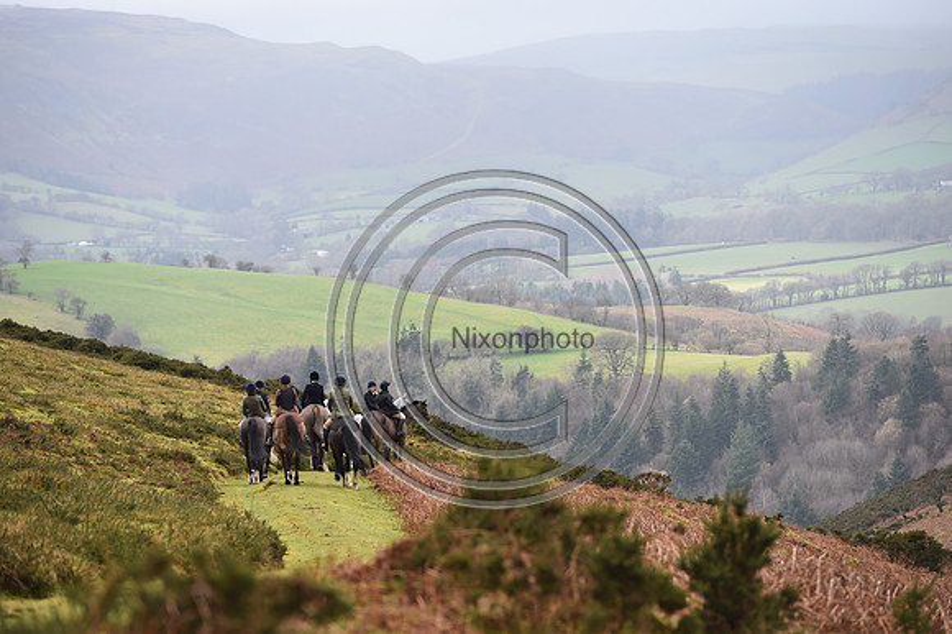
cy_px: 317
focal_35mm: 200
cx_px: 476
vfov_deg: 6.9
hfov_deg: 10.3
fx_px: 5286
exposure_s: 1/800
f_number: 5.6
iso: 500
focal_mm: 200
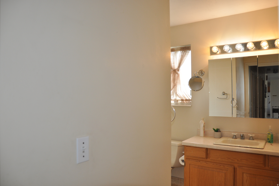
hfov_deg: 67.4
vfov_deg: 47.8
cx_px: 140
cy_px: 93
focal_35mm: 27
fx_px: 209
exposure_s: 1/160
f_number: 3.5
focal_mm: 18
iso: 400
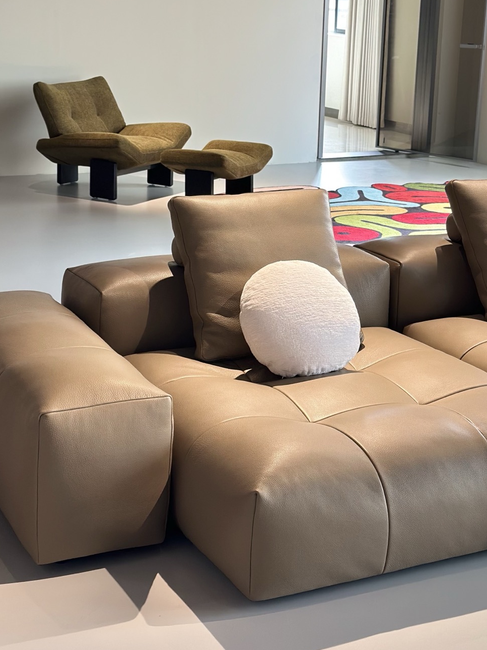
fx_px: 1257
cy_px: 261
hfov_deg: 21.9
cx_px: 266
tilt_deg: -12.7
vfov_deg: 28.9
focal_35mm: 67
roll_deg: -2.1
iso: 125
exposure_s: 1/96
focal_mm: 6.86
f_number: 1.78
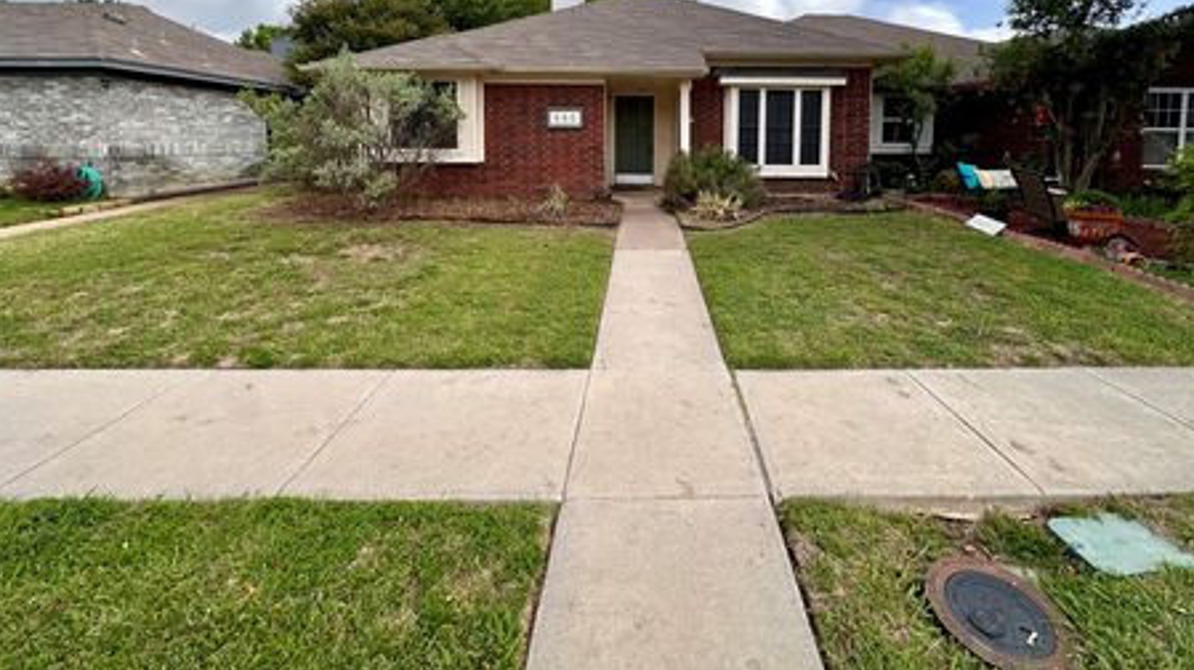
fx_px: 538
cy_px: 174
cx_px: 638
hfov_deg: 95.8
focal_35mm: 17
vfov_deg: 60.6
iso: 40
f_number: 2.2
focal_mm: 2.22
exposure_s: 1/640
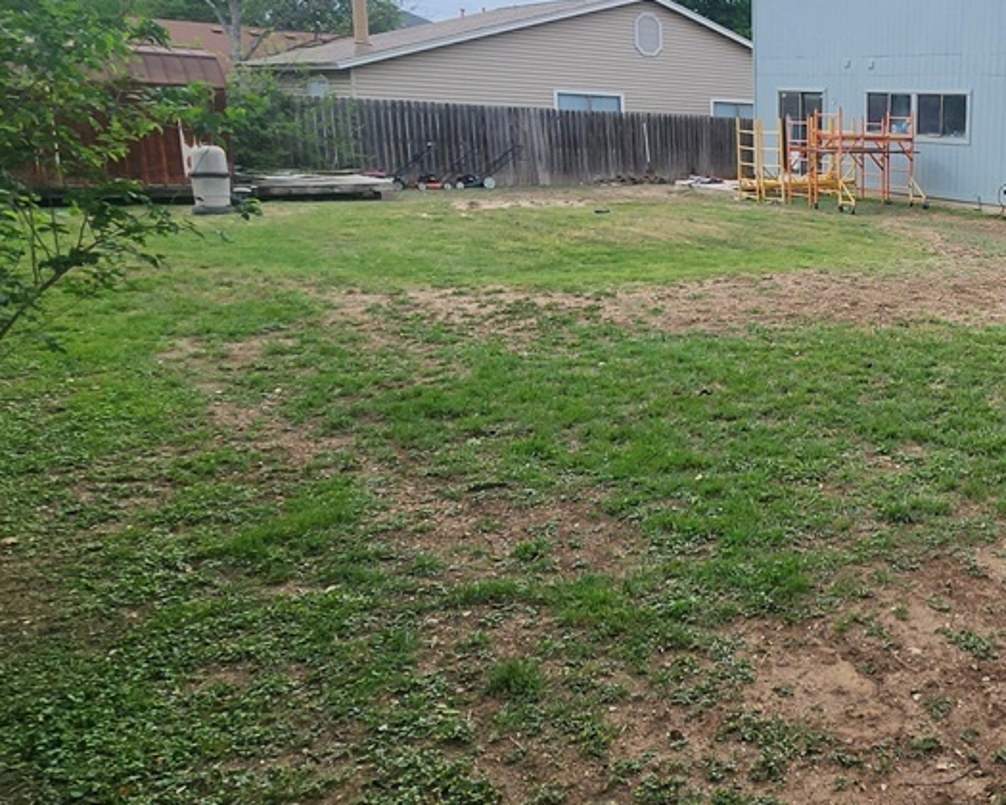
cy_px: 316
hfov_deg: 48.8
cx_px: 1021
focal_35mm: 29
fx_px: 863
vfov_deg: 49.6
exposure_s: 1/1011
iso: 50
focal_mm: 2.2
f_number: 2.2
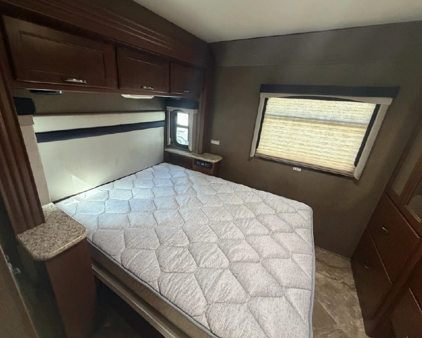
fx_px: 187
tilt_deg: -21.6
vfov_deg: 84.0
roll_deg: -4.2
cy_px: 166
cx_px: 193
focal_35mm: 15
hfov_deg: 96.6
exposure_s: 1/60
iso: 320
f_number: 2.2
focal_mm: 2.22
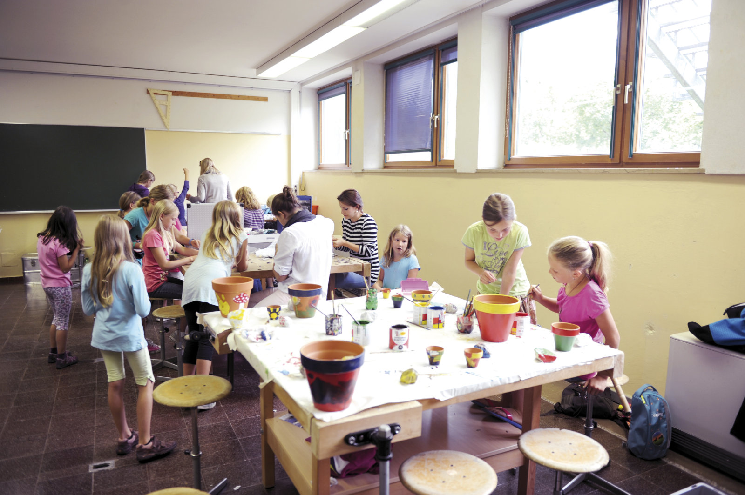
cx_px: 372
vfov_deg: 47.9
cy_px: 248
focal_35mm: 27
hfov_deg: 67.4
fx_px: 558
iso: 220
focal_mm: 27
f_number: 2.8
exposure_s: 1/50
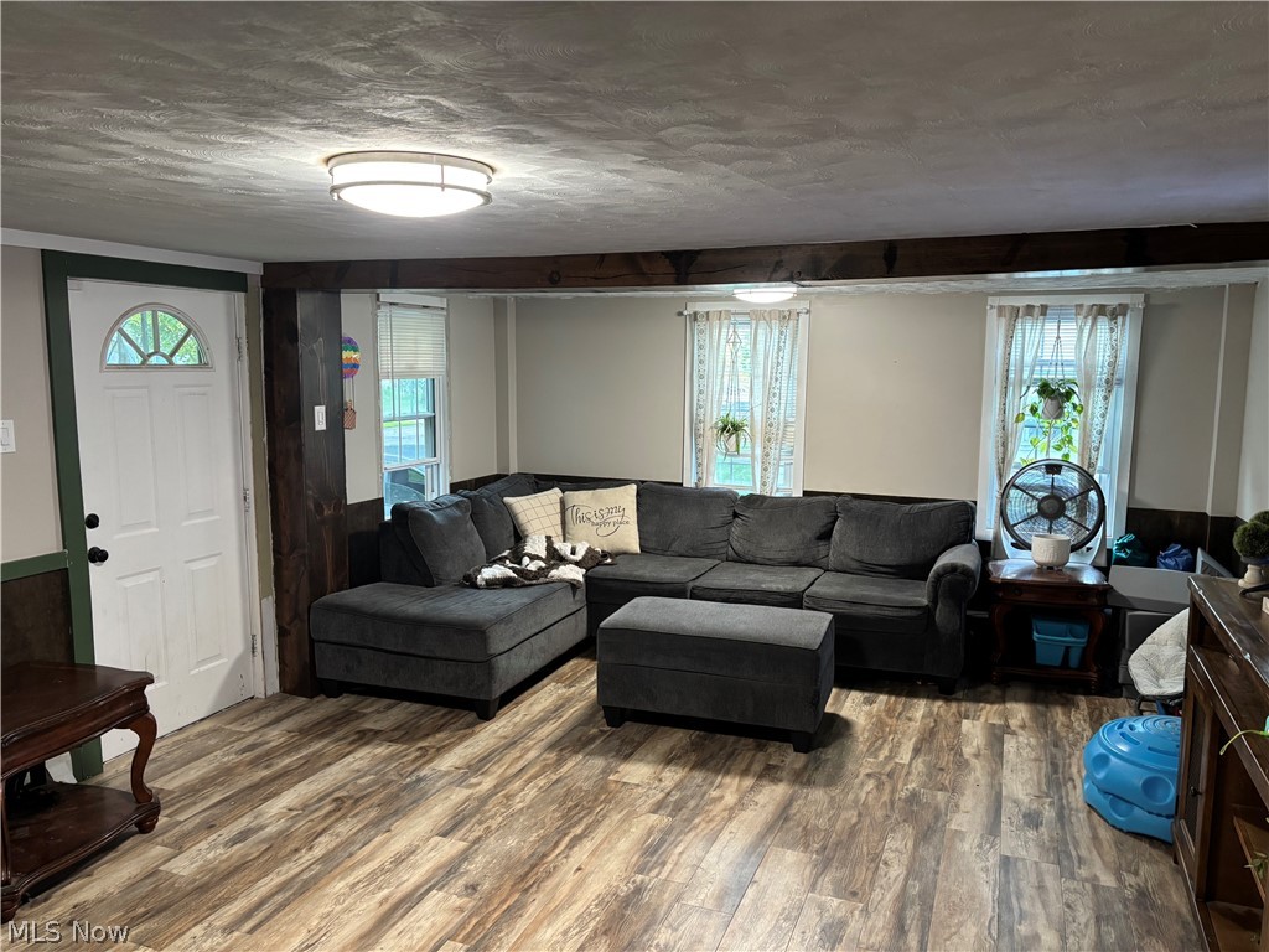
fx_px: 953
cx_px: 634
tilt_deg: -7.2
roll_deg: -0.8
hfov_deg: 67.3
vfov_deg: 53.1
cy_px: 476
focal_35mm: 26
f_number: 1.6
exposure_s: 1/60
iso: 320
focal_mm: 5.96
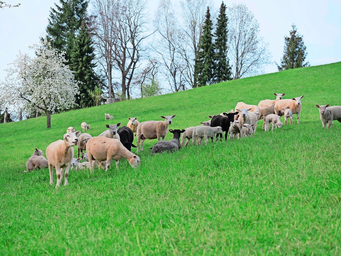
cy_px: 128
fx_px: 1123
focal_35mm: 114
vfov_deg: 13.0
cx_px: 170
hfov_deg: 17.3
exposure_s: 1/500
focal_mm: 57
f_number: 4
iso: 200
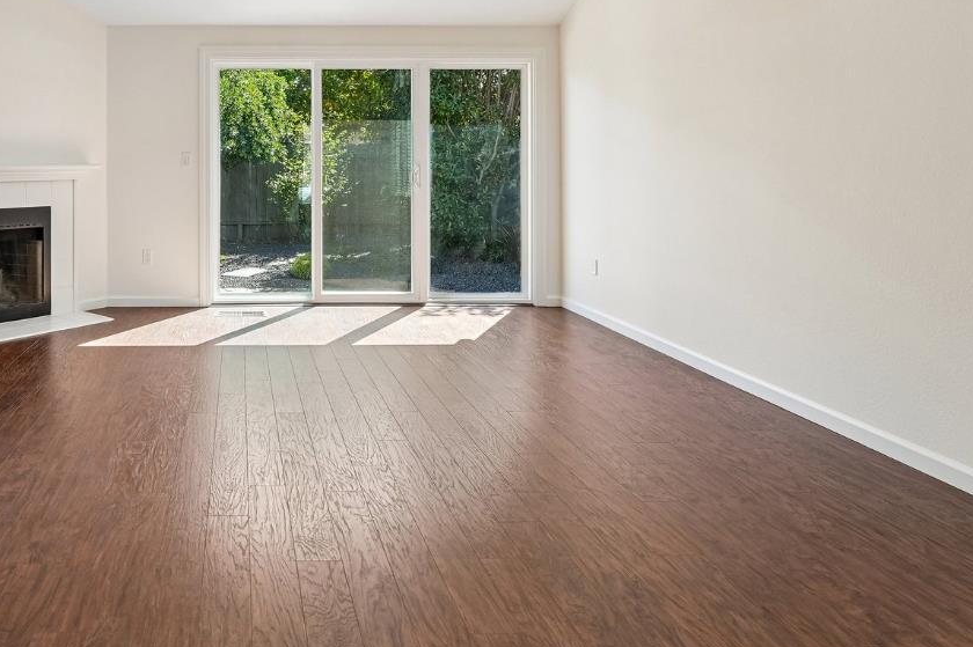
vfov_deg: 49.1
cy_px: 156
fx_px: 675
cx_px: 250
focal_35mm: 25
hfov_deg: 67.3
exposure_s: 1/50
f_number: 8
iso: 640
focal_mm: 14
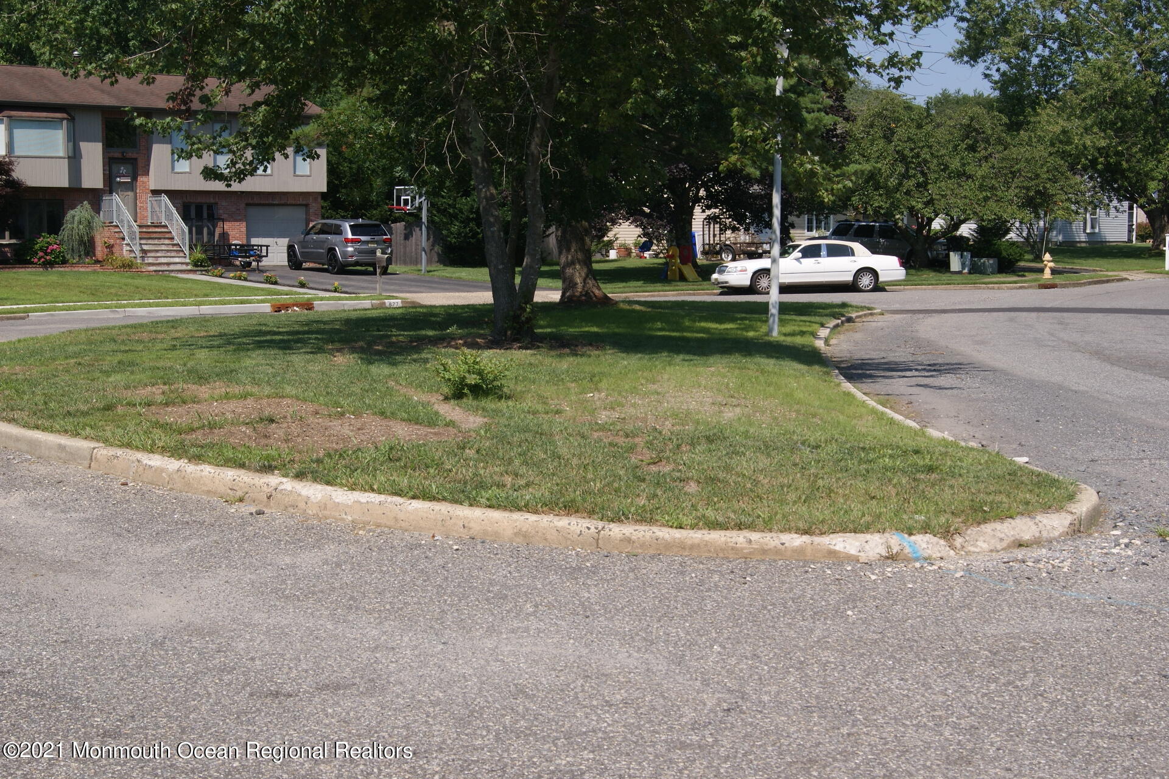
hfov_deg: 37.9
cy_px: 390
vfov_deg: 25.8
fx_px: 1705
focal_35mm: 52
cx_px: 584
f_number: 13
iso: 100
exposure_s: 1/125
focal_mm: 35
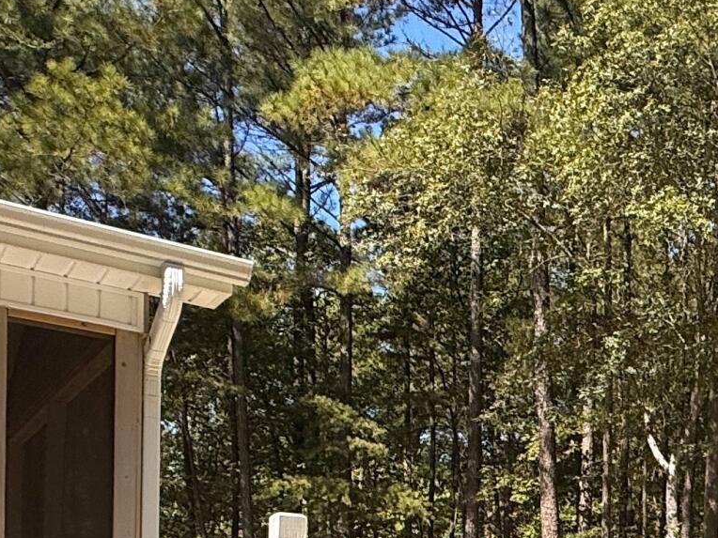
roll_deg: -0.7
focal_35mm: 55
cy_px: 660
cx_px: 835
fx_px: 1141
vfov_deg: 24.0
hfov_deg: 30.3
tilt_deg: +1.1
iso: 50
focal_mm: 2.22
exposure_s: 1/1901
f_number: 2.2
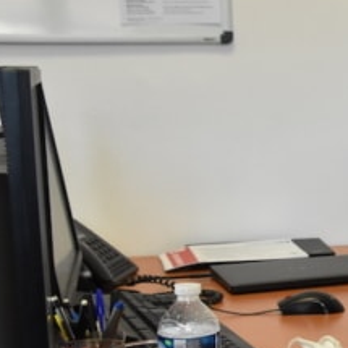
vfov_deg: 18.0
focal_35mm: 96
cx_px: 602
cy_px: 280
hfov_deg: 15.8
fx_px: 1086
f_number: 5.6
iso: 1600
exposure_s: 1/125
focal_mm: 21
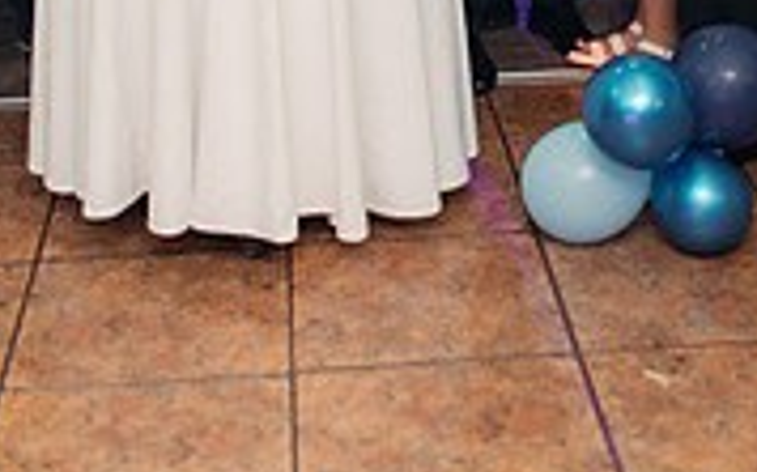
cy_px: -324
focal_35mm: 84
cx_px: 441
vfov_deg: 14.1
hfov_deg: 24.6
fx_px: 1732
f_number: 3.5
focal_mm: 24
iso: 2000
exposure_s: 1/250
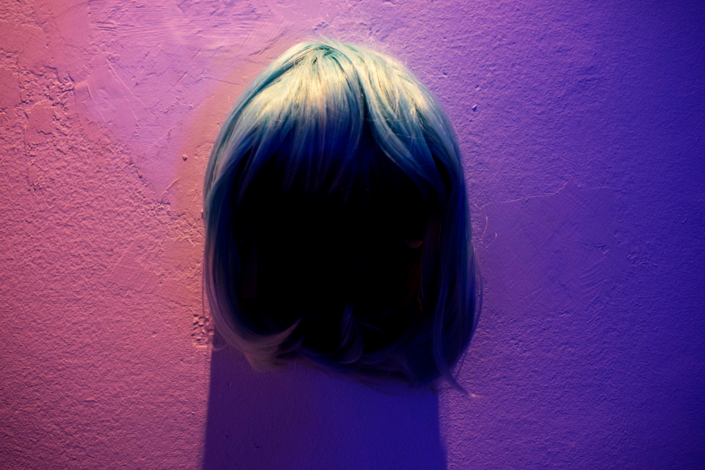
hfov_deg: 37.8
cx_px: 352
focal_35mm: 52
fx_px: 1028
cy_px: 235
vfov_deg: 25.8
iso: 500
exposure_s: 1/60
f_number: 2.8
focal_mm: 35
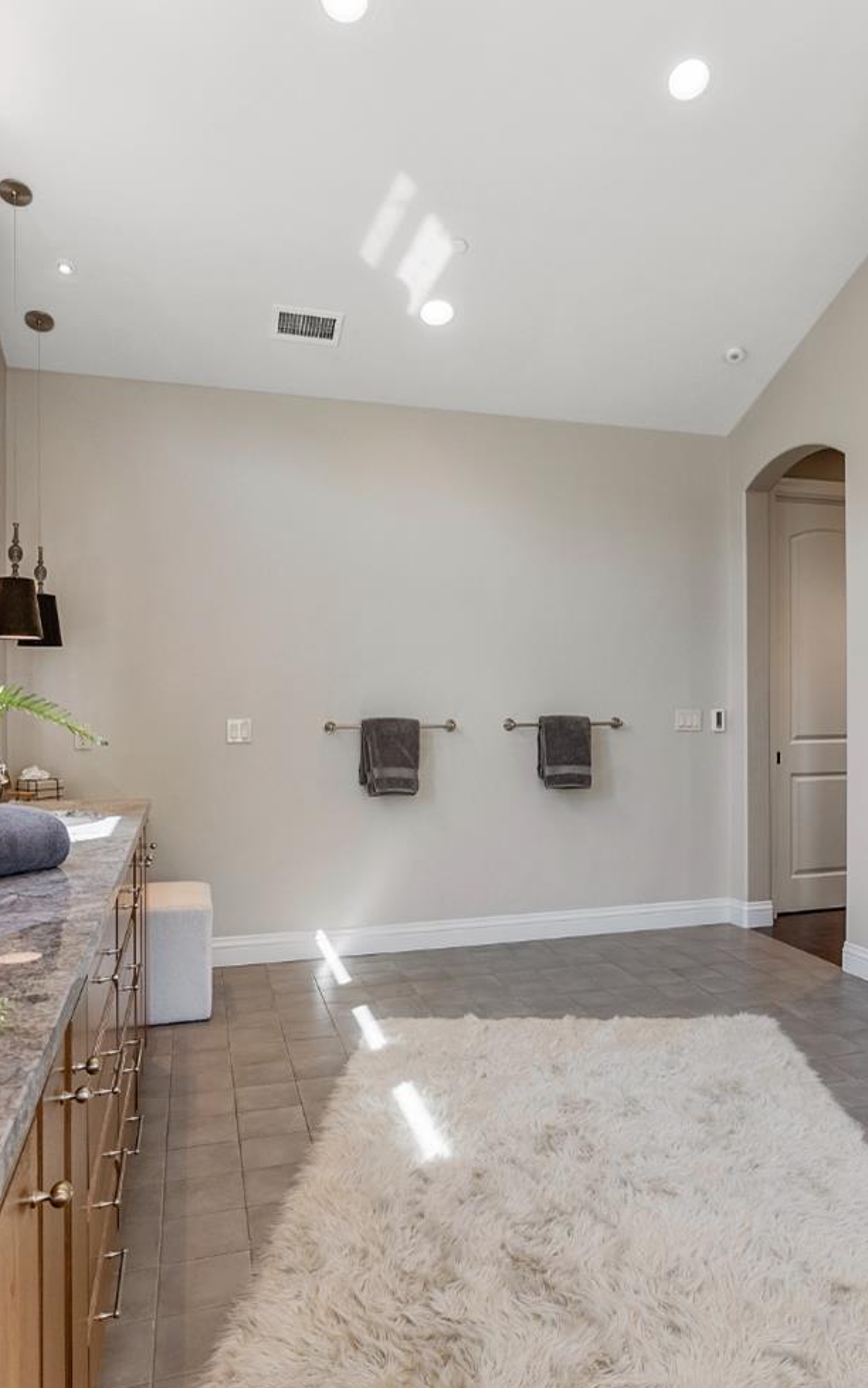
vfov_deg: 72.5
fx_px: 945
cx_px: 529
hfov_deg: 49.0
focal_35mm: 25
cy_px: 695
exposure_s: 1/40
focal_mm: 16
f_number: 8
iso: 500
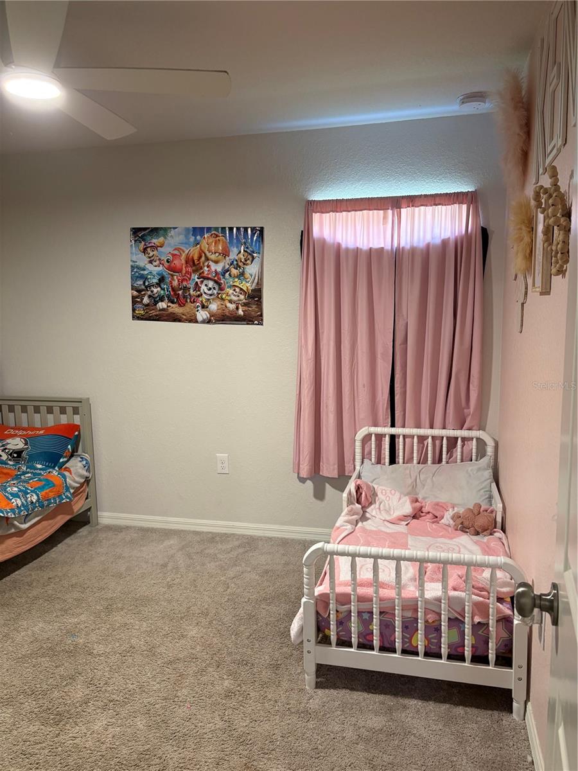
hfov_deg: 53.1
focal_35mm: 26
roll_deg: +1.1
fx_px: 579
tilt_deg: -6.8
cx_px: 289
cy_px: 386
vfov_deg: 67.3
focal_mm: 5.96
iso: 160
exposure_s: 1/60
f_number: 1.6
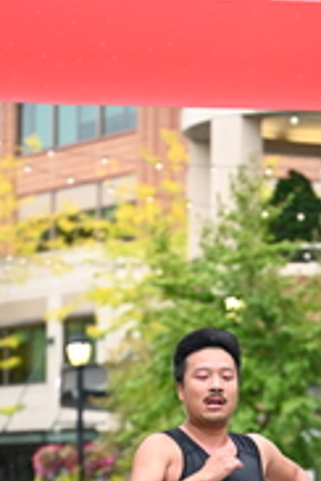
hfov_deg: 6.5
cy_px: 589
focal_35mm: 210
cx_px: 235
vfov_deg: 9.7
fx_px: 2809
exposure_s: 1/1250
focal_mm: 70
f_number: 2.8
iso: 1250
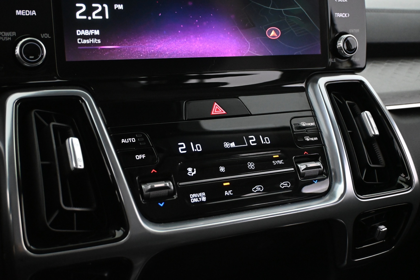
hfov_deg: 43.0
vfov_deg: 29.4
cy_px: 140
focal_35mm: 46
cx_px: 210
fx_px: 534
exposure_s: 1/60
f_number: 4.8
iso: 5600
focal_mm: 30.5
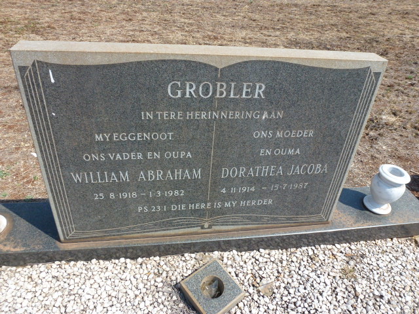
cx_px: 210
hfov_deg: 71.6
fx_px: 291
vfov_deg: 56.8
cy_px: 157
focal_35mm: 24
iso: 100
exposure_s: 1/500
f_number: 4
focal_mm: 4.3
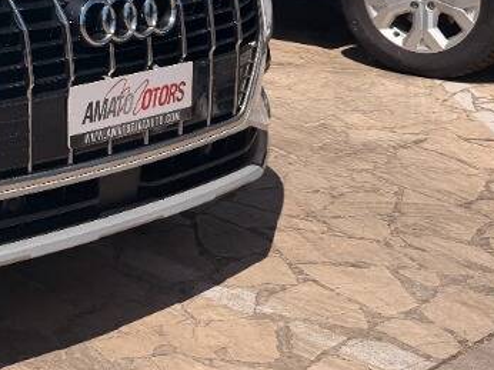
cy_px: -39
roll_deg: -1.5
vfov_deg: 19.1
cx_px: -142
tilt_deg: -9.9
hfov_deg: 23.4
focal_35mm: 74
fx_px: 1055
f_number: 1.78
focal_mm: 6.76
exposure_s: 1/10309
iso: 80
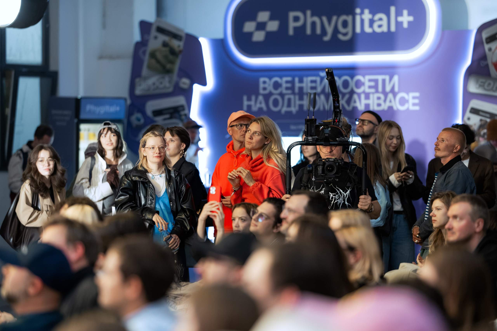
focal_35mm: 137
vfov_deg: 10.0
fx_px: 1898
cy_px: 165
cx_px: 246
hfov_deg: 14.9
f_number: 1.8
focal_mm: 135
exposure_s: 1/200
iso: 2000
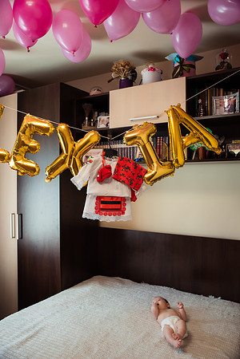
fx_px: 310
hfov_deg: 42.3
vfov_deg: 60.3
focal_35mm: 31
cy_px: 180
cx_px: 120
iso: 400
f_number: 3.2
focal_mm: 31
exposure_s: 1/200
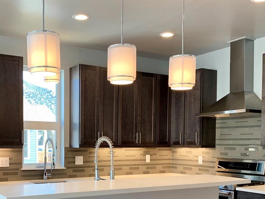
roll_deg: -0.6
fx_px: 344
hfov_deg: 41.6
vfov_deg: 31.4
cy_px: 158
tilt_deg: -2.2
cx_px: 90
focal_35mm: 45
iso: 80
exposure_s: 1/120
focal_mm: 4.25
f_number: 1.8
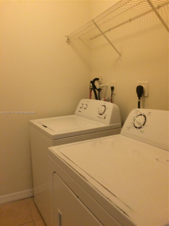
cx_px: 84
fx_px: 189
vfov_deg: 61.7
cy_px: 113
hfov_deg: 48.2
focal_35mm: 29
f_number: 2.2
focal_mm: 4.15
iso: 200
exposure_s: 1/30
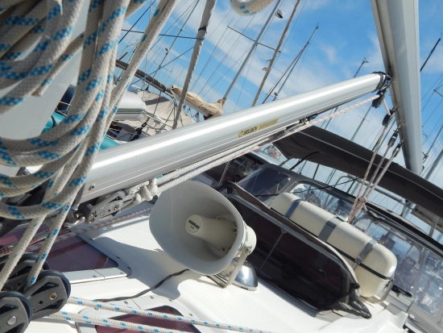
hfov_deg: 49.0
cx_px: 222
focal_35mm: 38
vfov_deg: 37.7
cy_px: 166
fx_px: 487
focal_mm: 6.8
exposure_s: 1/800
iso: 125
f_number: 6.9
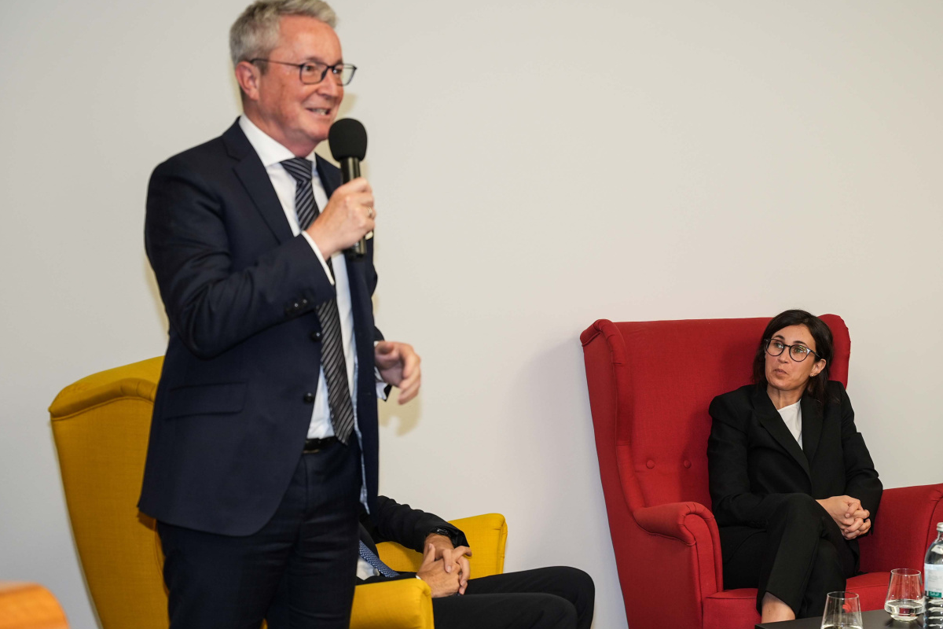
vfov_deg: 17.9
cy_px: 267
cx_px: 700
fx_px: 1996
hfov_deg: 26.3
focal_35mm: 76
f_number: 2.8
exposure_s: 1/80
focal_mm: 50.8
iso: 400
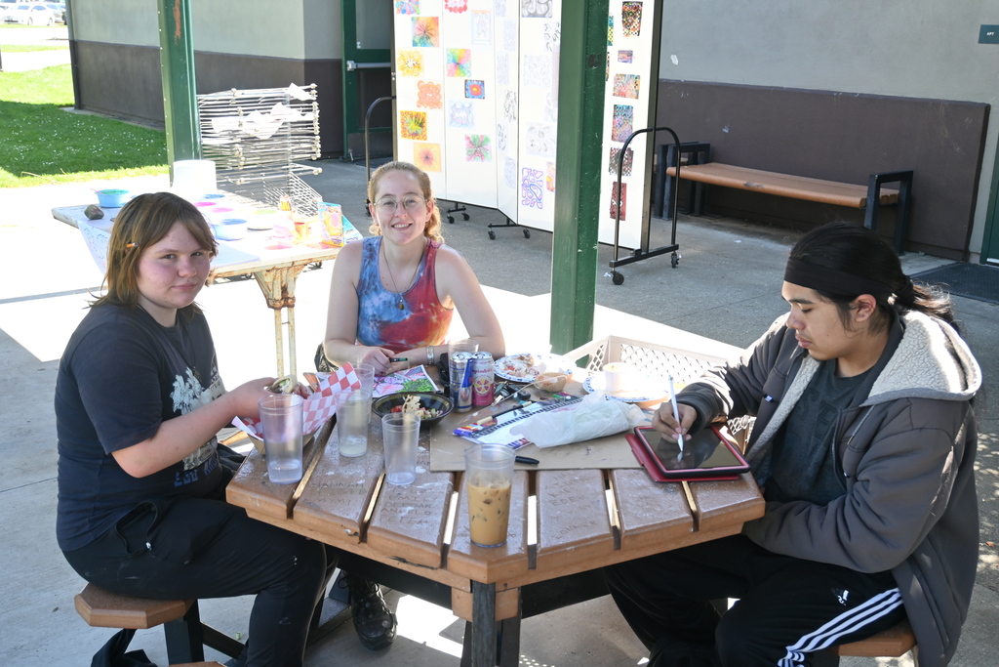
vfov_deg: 36.2
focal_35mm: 37
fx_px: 1020
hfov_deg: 52.2
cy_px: 334
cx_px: 500
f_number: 4.2
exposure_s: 1/250
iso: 320
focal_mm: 24.5
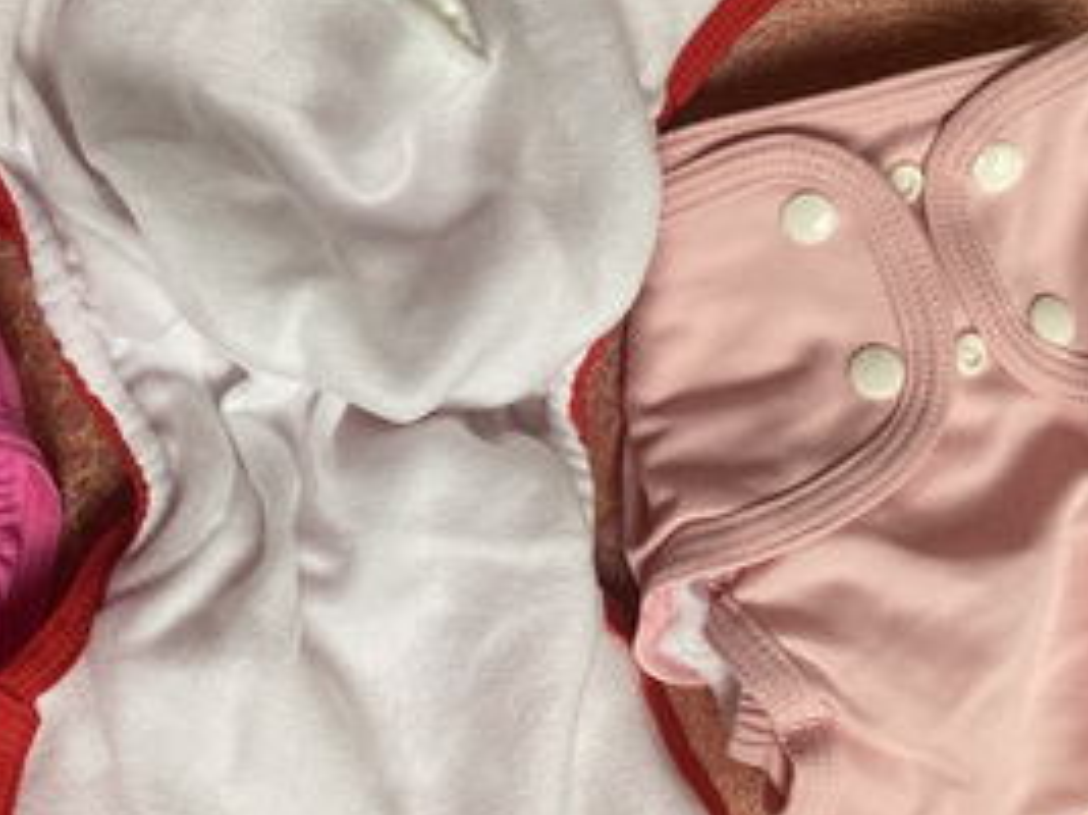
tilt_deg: -51.7
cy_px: 310
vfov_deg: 23.2
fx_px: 1979
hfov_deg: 30.1
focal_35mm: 63
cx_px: 236
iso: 400
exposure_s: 1/39
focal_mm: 3.99
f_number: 1.8
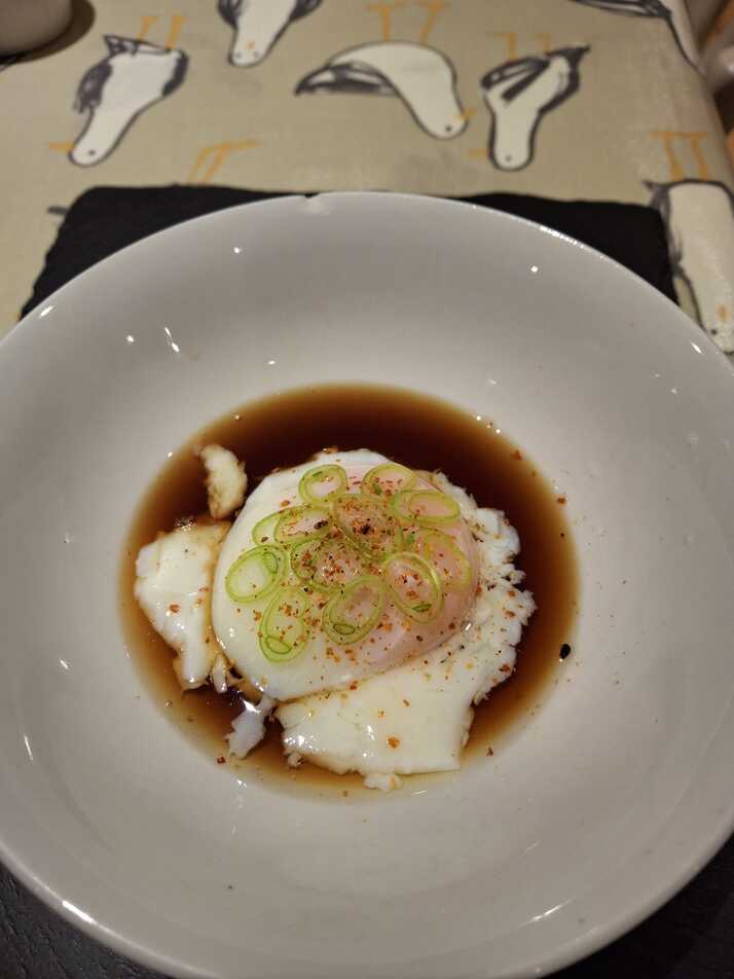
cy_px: 490
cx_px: 367
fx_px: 707
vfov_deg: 69.4
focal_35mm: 25
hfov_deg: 54.9
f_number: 1.8
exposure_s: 1/50
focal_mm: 4.69
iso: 125
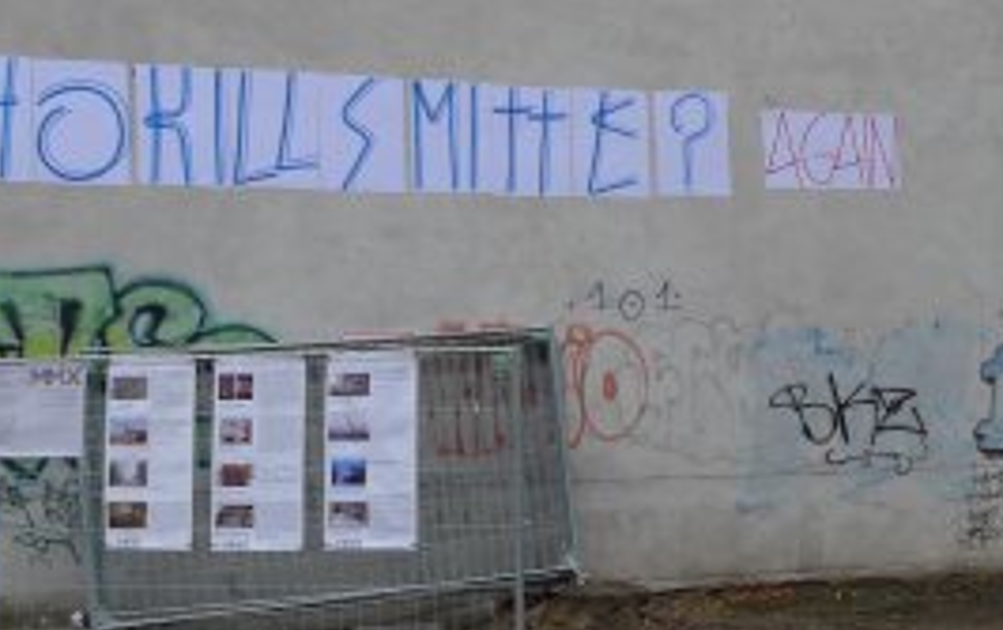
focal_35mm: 64
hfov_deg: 31.5
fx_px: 1752
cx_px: 732
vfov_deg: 20.4
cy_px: 372
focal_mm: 5.1
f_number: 2
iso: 80
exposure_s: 1/100
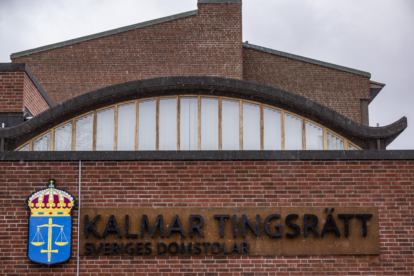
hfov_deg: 27.3
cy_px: 138
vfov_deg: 18.4
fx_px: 851
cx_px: 207
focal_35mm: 74
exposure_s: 1/1000
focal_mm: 74
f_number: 4.5
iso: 360
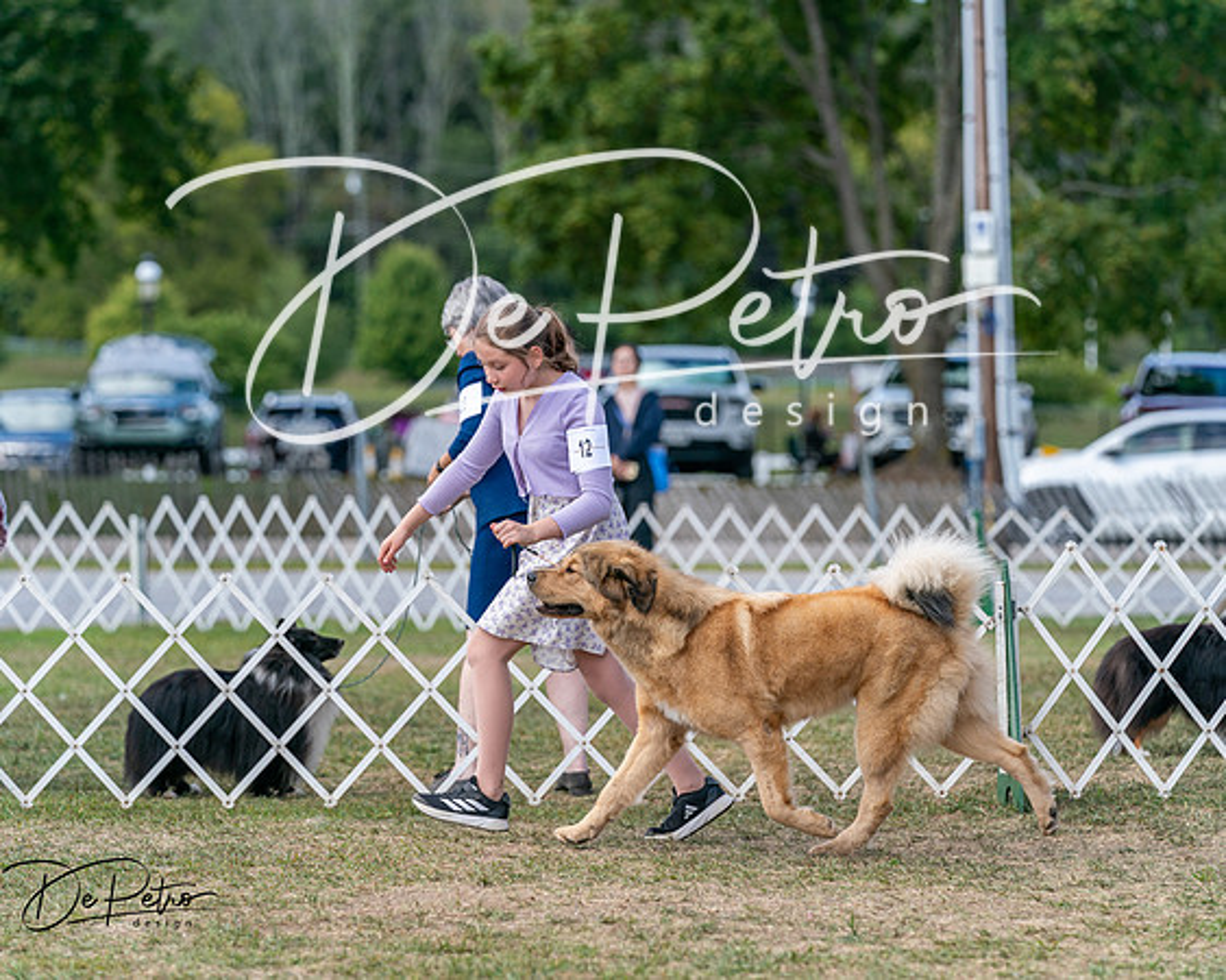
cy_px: 490
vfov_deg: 8.5
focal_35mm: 181
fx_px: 6577
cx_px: 613
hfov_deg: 10.7
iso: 400
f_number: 4
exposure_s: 1/2000
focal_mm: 161
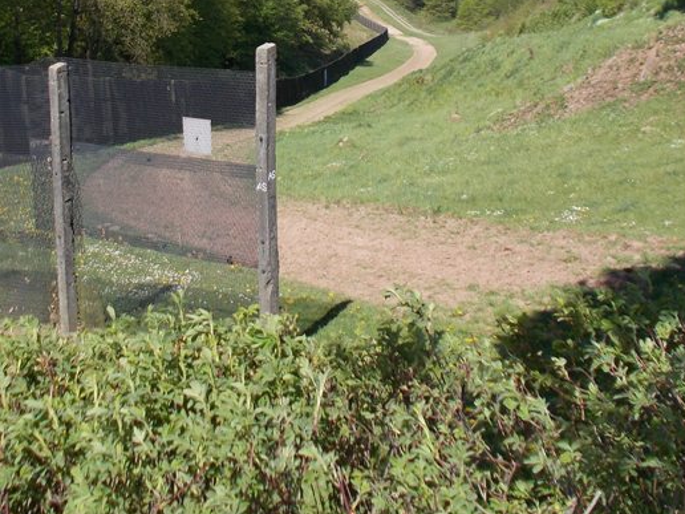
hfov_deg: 30.0
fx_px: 1266
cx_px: 219
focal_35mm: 64
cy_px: 54
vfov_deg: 22.4
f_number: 8.6
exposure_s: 1/160
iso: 80
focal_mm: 5.3
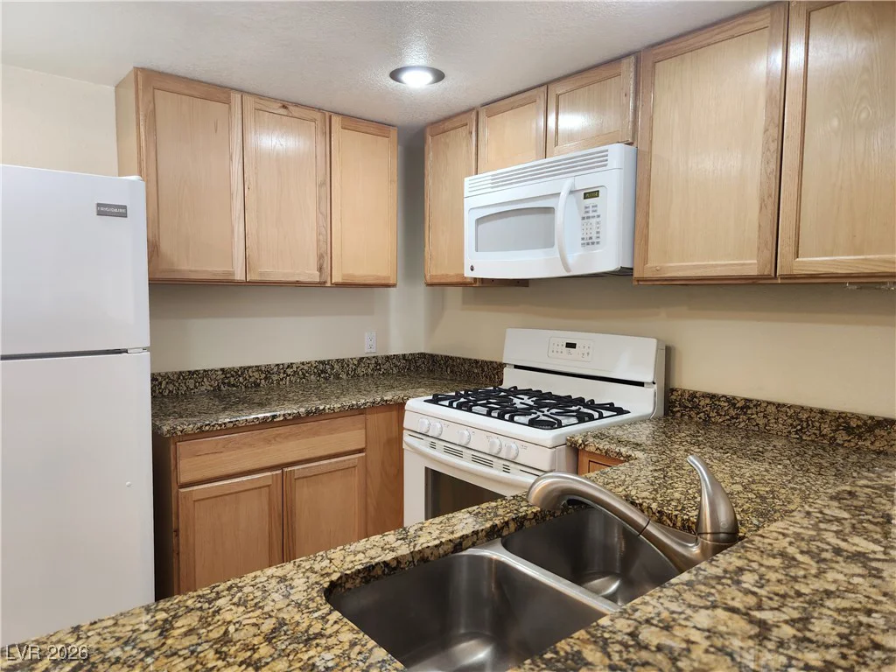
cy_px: 336
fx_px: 595
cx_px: 448
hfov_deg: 73.9
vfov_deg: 58.9
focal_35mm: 23
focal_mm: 5.4
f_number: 1.8
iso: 160
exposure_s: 1/120
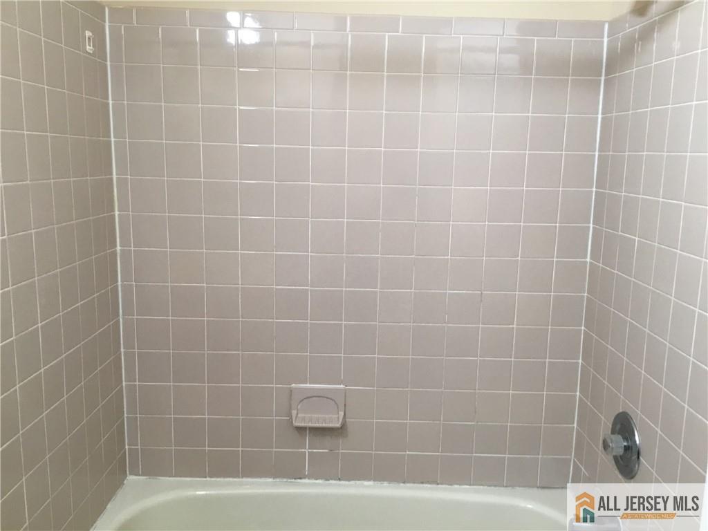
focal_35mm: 31
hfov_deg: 58.4
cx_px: 354
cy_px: 266
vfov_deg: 45.4
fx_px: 634
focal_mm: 3.3
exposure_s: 1/30
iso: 80
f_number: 2.4
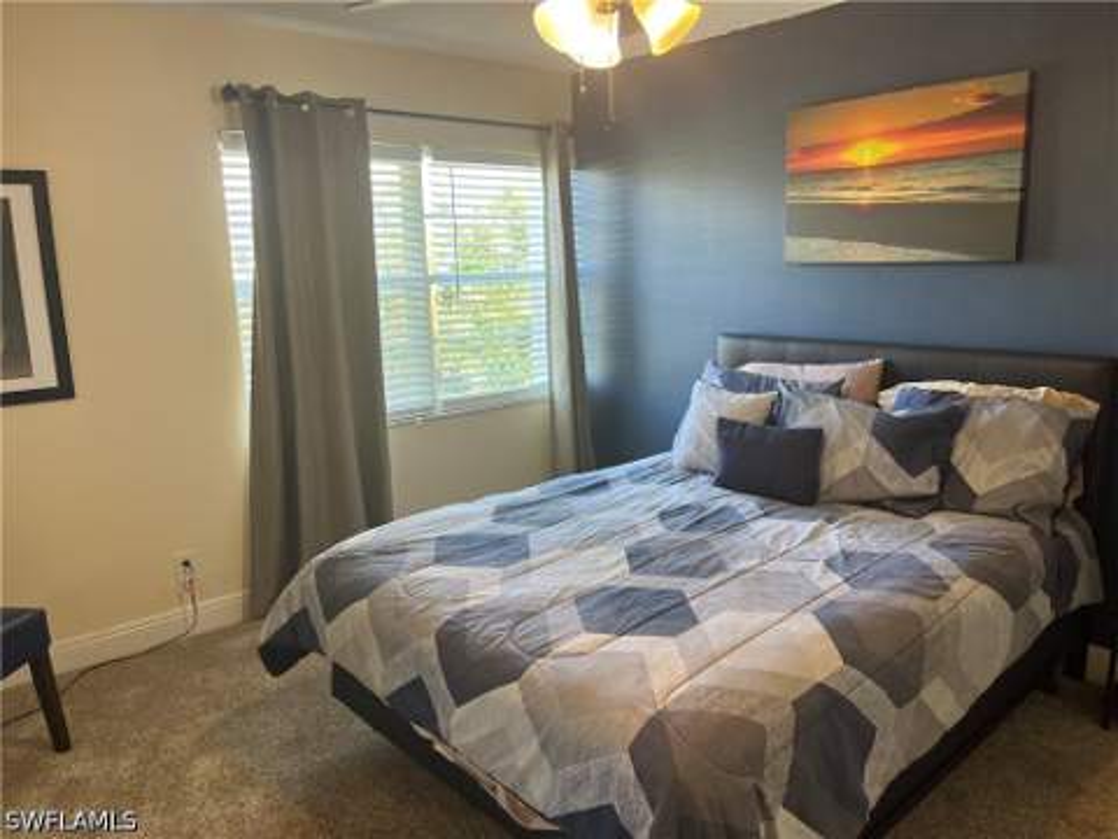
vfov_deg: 53.1
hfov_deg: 67.3
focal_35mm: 26
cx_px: 559
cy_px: 420
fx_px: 840
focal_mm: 5.1
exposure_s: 1/120
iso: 125
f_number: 1.6
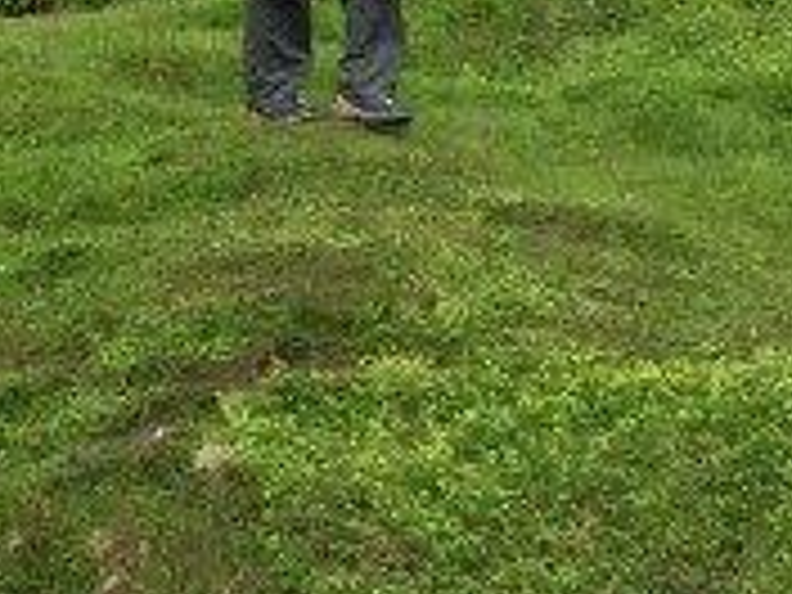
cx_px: -1395
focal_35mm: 169
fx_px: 3867
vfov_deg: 8.7
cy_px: -135
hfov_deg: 9.7
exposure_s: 1/1041
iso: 32
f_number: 2.2
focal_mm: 4.15
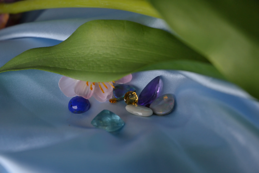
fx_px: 755
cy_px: 86
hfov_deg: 19.5
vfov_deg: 13.0
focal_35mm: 105
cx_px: 130
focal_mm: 70
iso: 360
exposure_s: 1/125
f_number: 4.5
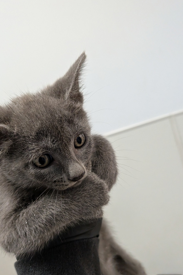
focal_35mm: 26
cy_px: 139
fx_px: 198
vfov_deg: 69.4
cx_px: 83
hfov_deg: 49.5
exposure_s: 1/463
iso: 2094
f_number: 1.7
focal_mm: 4.53
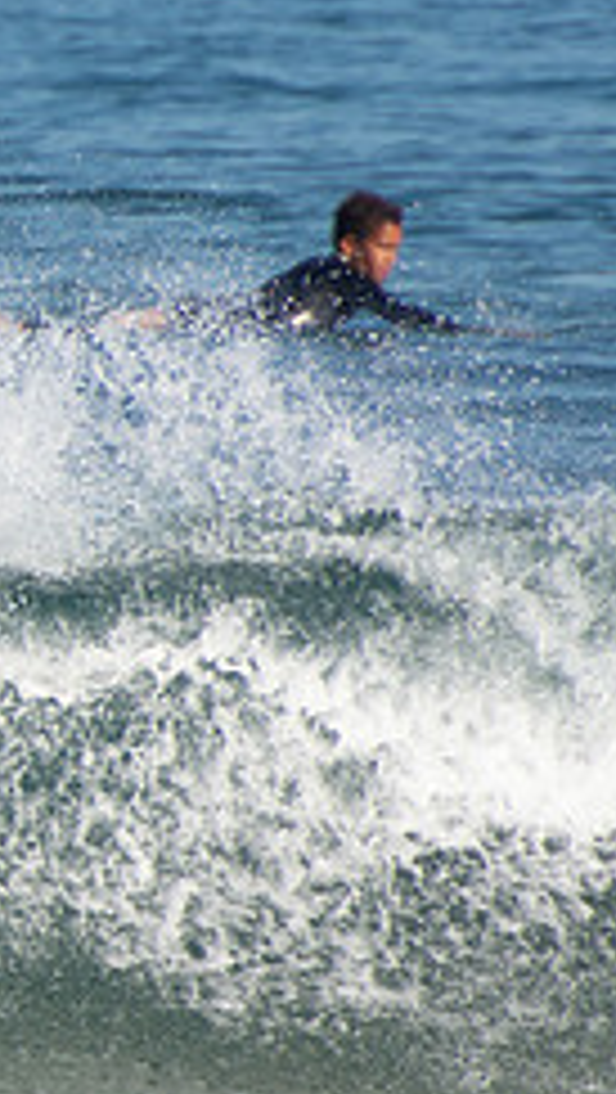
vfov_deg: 1.4
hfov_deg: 0.8
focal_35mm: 1500
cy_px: 628
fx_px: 43482
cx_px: -544
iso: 220
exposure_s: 1/1000
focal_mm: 400
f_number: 5.6
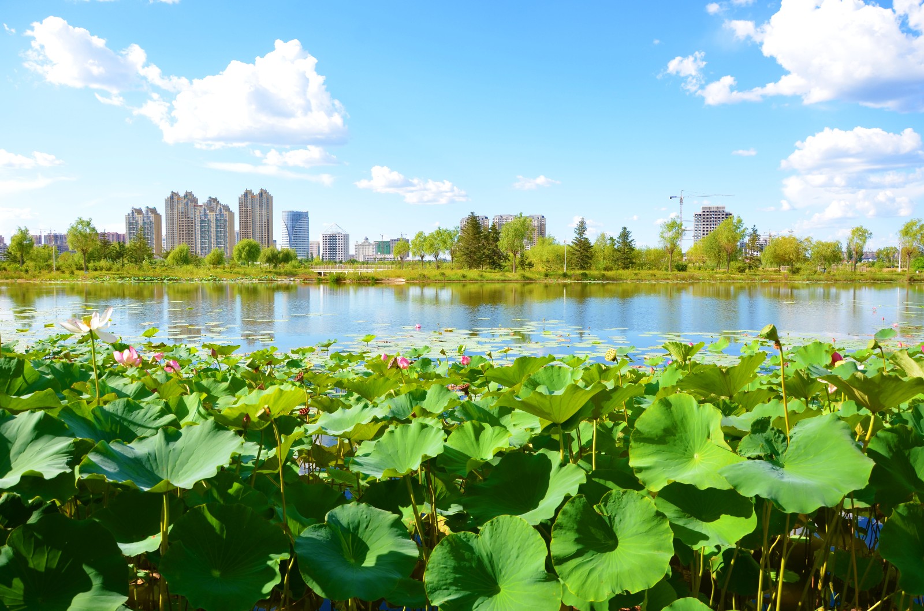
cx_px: 462
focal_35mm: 27
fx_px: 691
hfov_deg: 67.5
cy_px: 306
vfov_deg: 47.7
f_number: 8
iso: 125
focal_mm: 18
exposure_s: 1/250
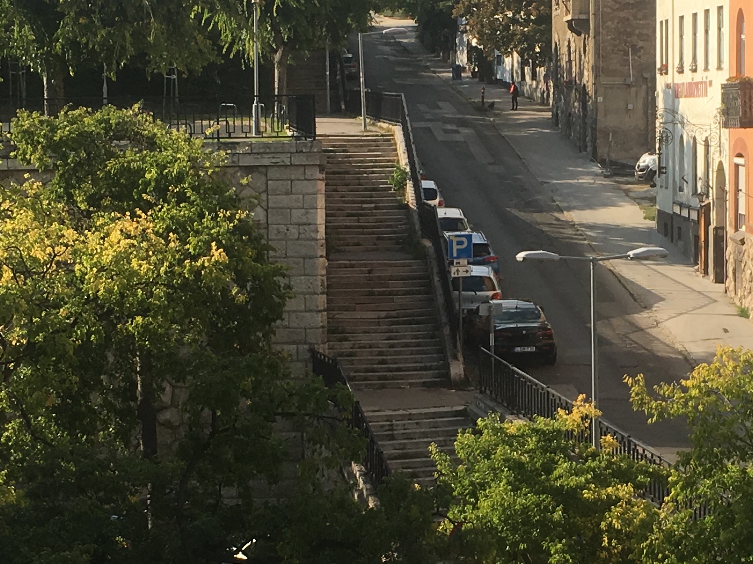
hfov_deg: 21.6
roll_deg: -0.2
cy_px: 274
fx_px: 1958
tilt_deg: -5.0
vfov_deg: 16.4
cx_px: 562
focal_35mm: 90
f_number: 2.2
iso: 25
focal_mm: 4.15
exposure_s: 1/1241
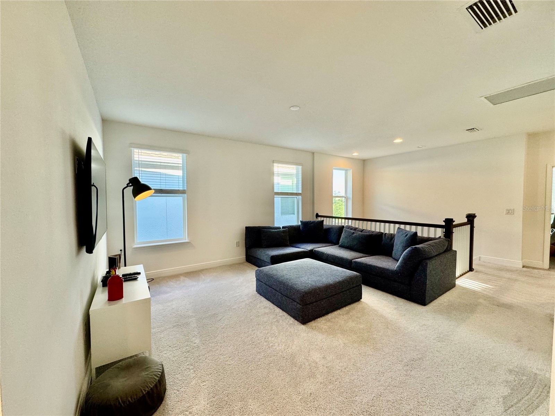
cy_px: 208
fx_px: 224
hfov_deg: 102.1
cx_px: 278
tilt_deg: -2.2
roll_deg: +0.6
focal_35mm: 14
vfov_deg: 85.7
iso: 160
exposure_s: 1/120
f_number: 2.2
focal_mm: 2.22
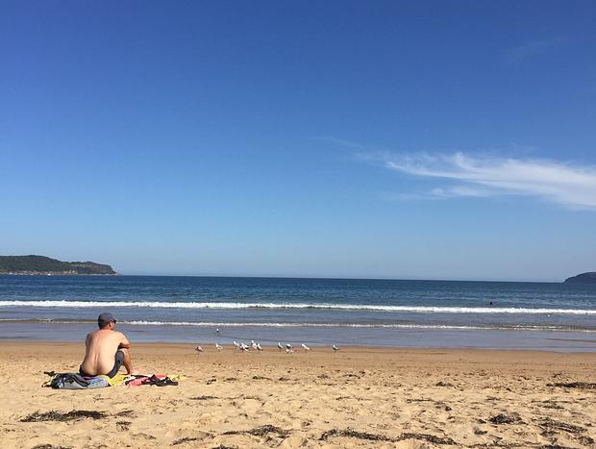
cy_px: 224
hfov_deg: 61.6
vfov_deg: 48.3
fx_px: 500
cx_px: 298
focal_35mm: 29
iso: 32
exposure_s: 1/3300
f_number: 2.2
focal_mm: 4.15
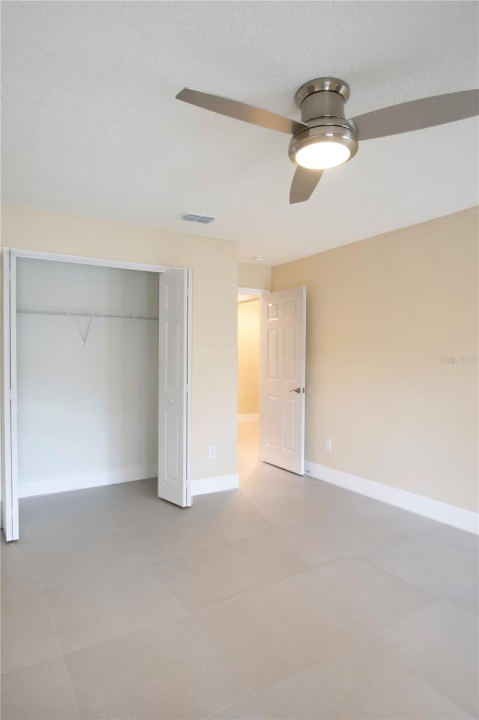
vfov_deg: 81.2
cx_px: 240
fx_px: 419
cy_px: 360
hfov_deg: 59.5
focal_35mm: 21
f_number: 3.8
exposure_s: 1/50
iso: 250
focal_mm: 14
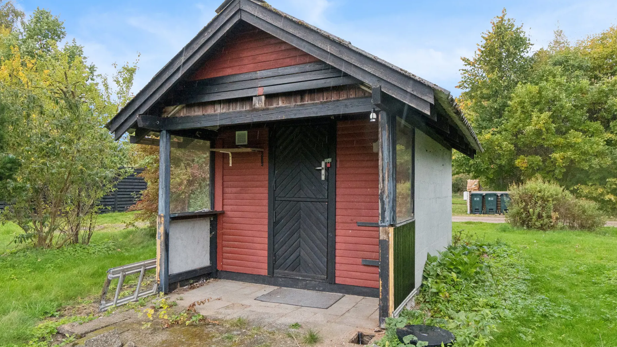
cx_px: 298
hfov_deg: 75.0
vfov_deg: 46.7
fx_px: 402
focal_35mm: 25
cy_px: 186
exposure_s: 1/125
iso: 2500
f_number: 8
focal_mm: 15
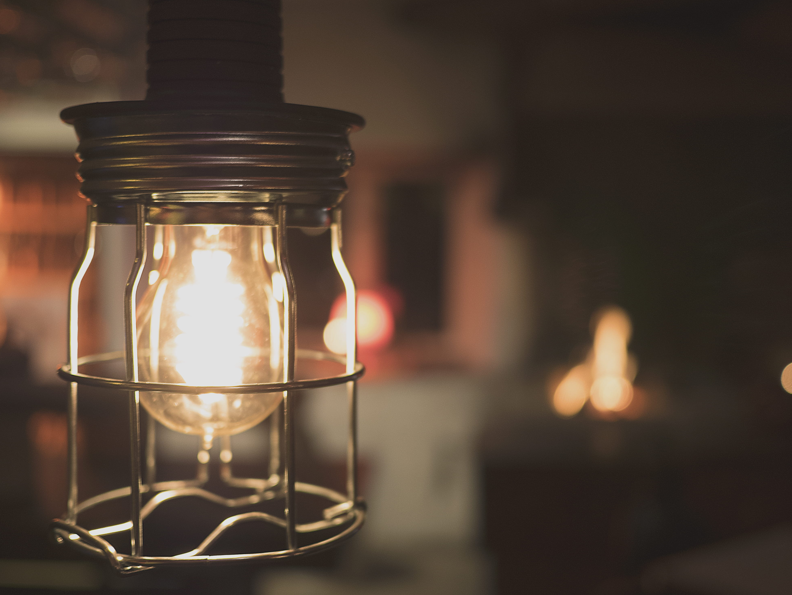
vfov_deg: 30.9
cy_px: 313
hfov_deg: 40.4
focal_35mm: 47
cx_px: 409
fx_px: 1076
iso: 200
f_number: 1.7
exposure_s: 1/20
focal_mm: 20
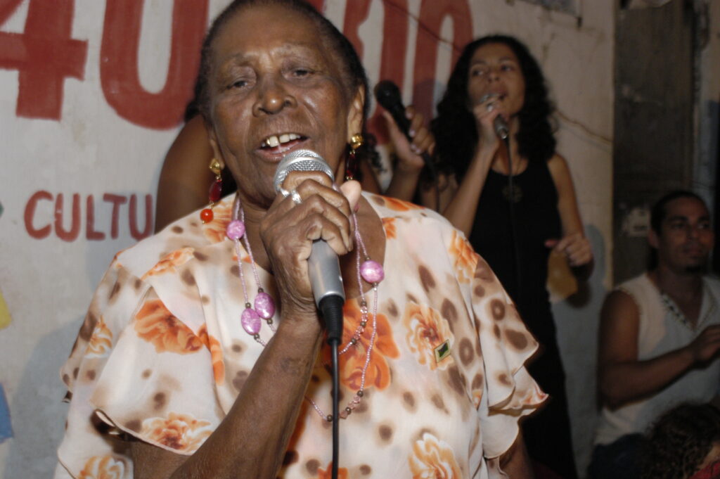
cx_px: 360
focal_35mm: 46
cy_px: 240
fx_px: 929
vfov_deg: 28.9
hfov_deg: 42.4
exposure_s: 1/40
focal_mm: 31
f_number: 4.5
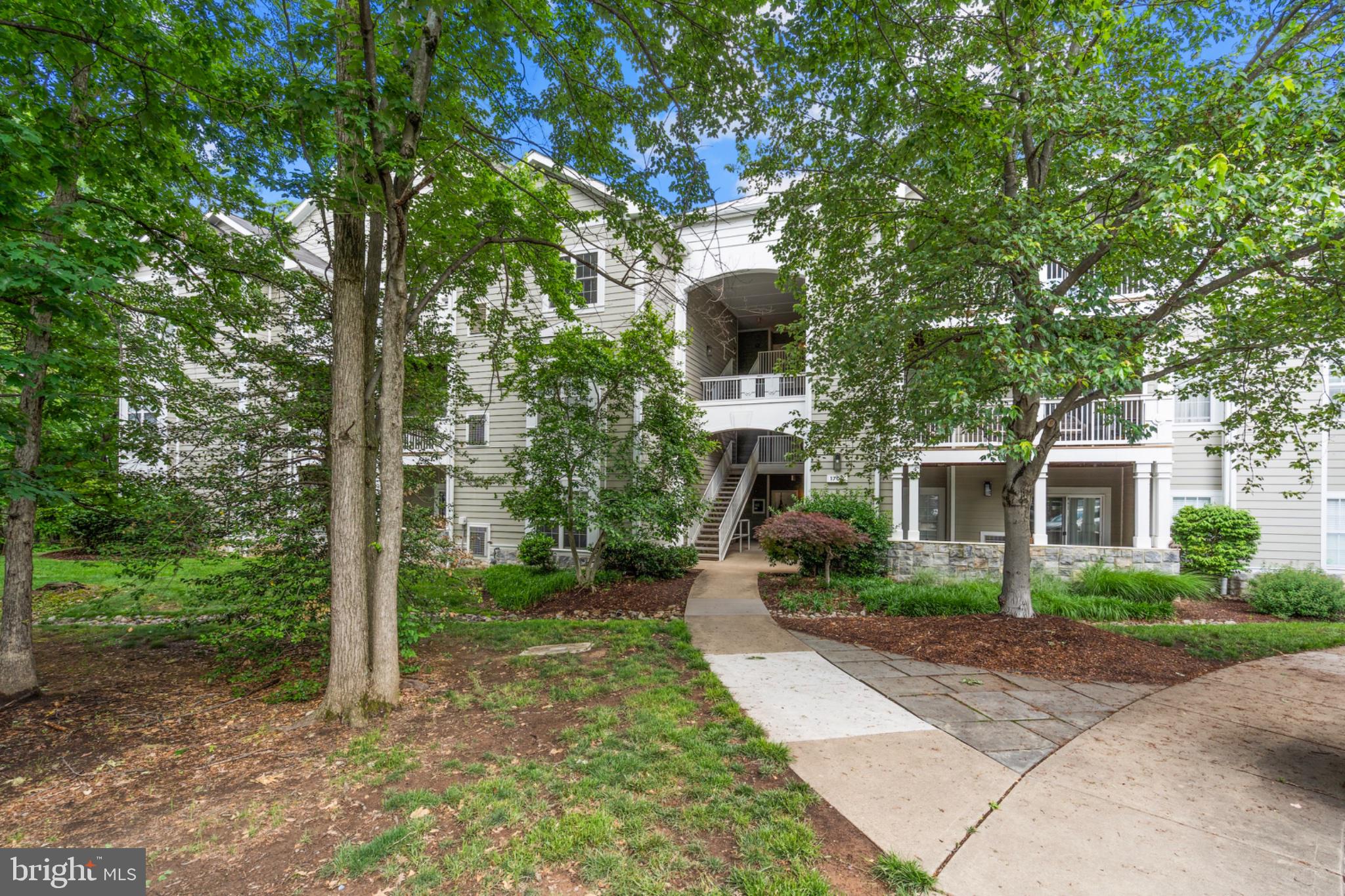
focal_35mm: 16
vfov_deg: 73.7
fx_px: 598
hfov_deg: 96.7
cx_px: 672
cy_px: 448
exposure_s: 1/60
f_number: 8
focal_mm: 16
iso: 200
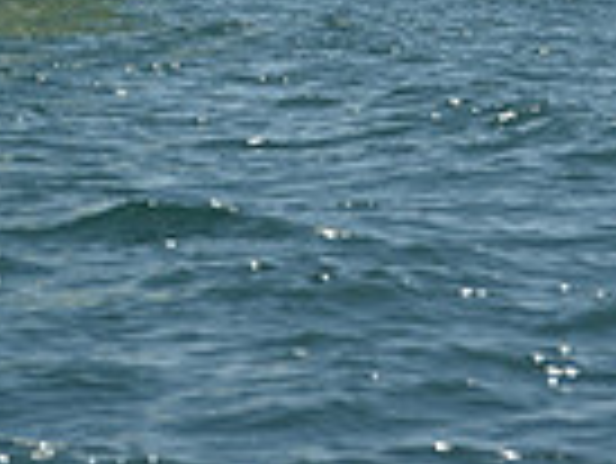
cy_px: -829
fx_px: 13020
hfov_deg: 2.7
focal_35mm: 731
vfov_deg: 2.0
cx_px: -29
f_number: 10
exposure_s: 1/1000
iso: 320
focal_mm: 180
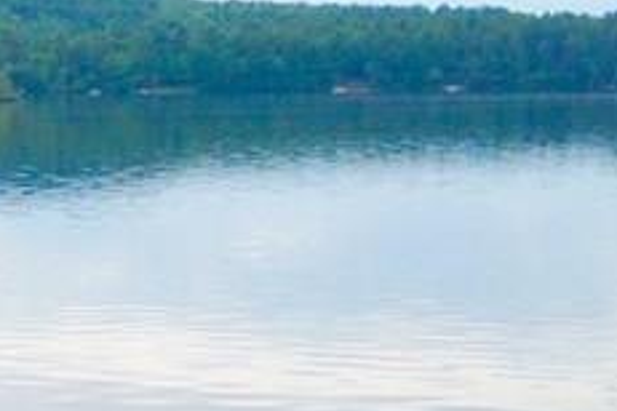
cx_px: -176
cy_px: 339
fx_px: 2605
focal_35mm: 152
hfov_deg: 13.1
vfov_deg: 9.0
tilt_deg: -7.3
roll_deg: -0.1
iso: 50
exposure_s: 1/1748
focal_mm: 4.12
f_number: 2.4
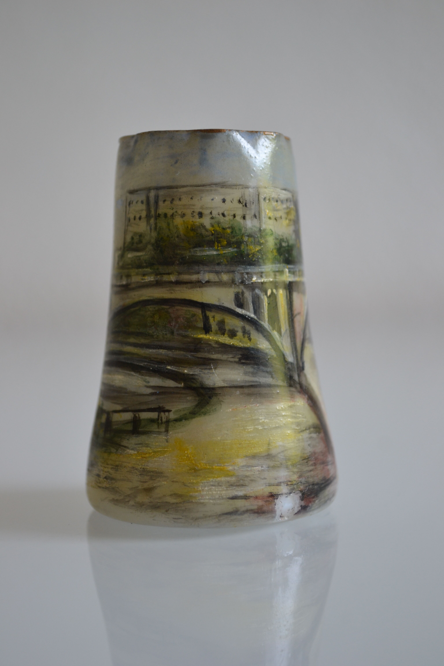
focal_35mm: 66
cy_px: 333
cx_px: 222
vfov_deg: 30.5
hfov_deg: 20.6
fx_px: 1221
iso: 400
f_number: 5.3
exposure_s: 1/50
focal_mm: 44
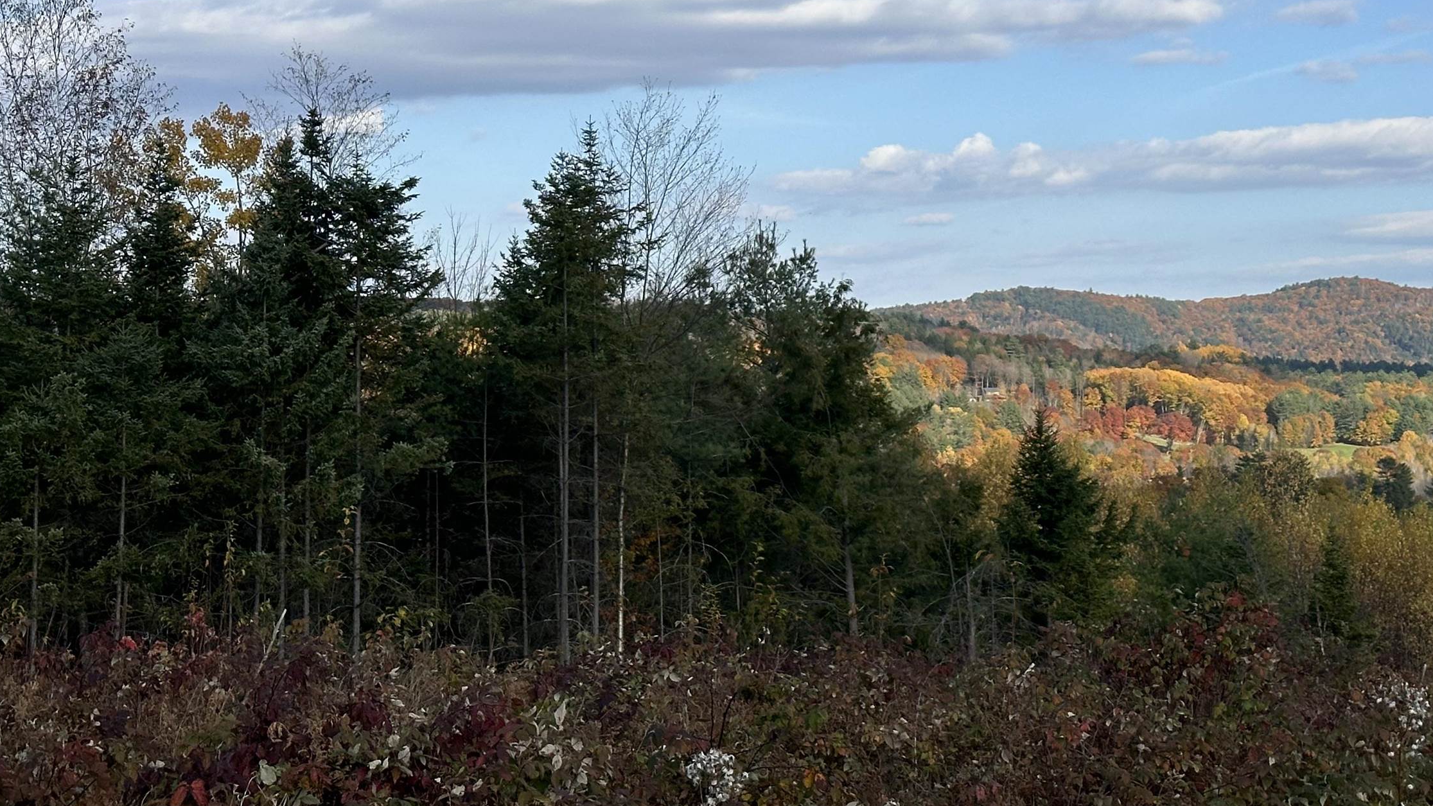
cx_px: 816
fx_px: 2736
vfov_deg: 16.6
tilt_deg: +7.1
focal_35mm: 72
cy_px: 109
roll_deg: +1.1
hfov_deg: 29.3
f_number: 1.78
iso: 64
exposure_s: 1/4016
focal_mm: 6.86
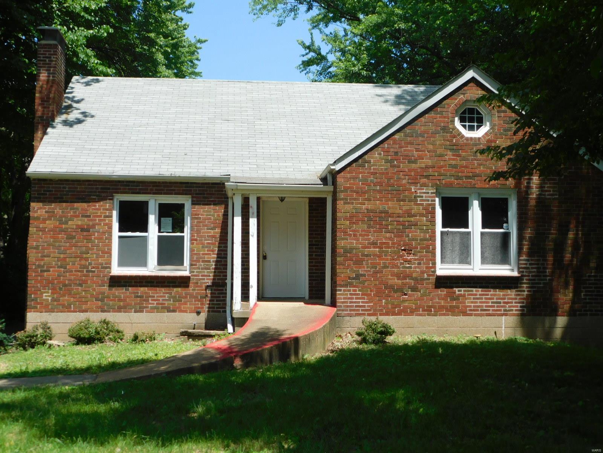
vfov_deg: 32.2
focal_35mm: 45
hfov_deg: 42.1
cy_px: 226
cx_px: 302
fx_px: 784
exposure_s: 1/640
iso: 125
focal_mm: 8
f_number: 3.7
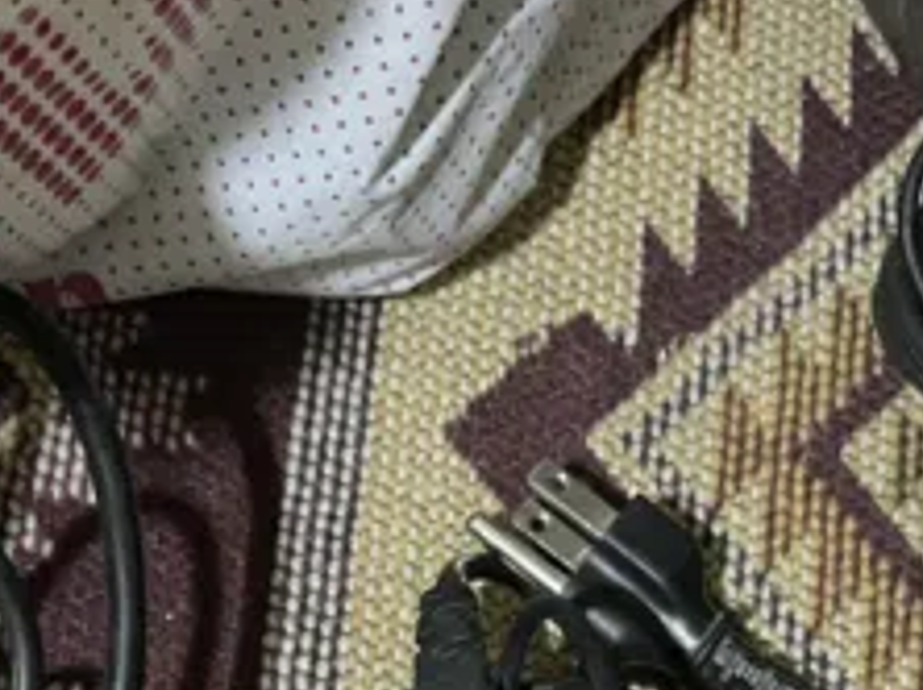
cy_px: 964
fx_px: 1998
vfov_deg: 18.0
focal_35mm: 75
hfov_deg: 25.9
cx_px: 570
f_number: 1.6
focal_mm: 4.2
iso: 1000
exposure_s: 1/29
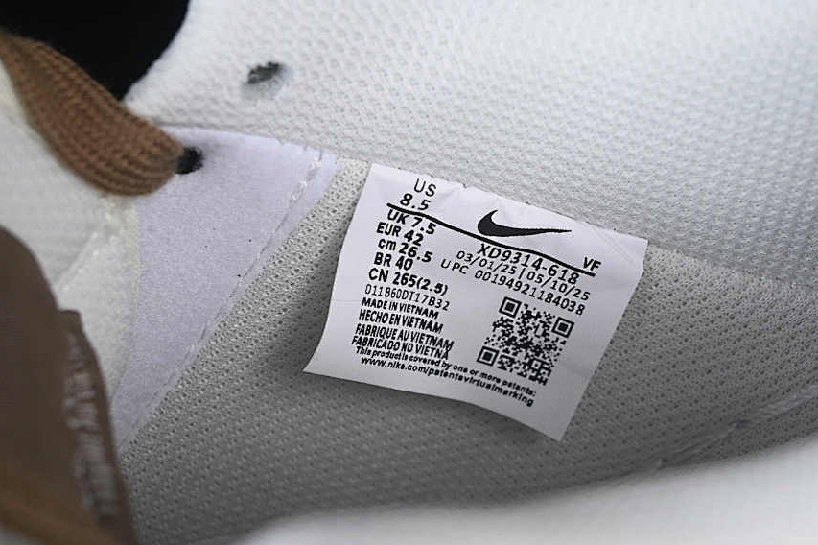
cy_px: 315
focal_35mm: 95
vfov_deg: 14.4
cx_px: 509
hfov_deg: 21.4
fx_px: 2158
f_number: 7.1
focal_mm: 50
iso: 160
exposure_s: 1/80
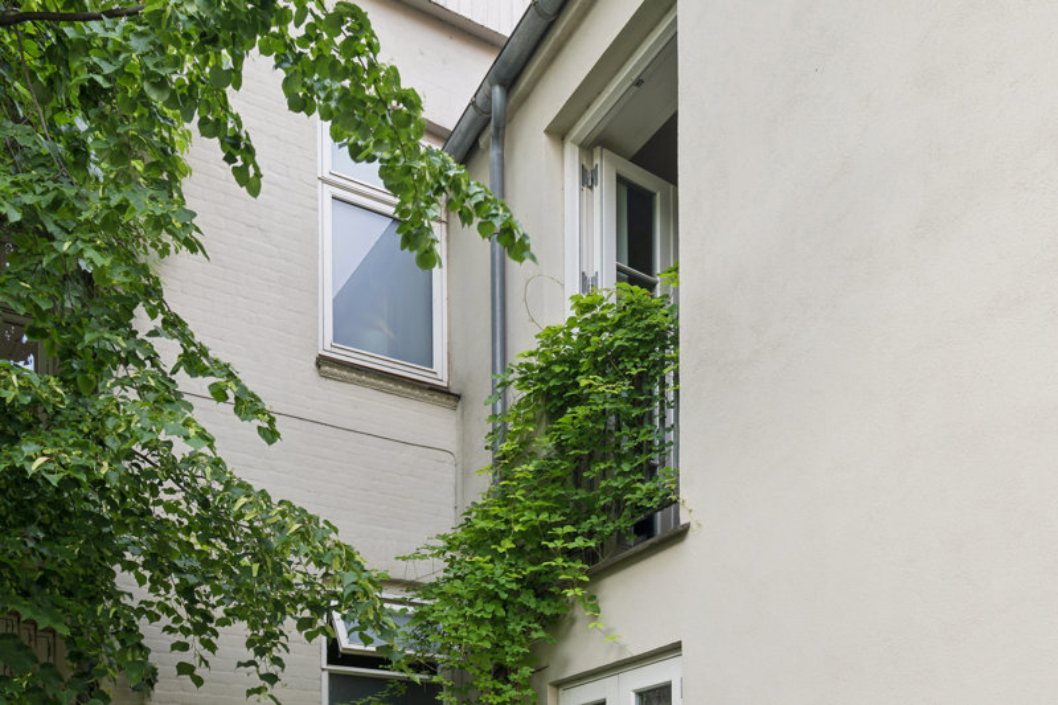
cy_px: 352
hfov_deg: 53.1
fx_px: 1058
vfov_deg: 36.9
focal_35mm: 36
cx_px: 529
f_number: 9
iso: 125
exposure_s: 1/40
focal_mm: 24
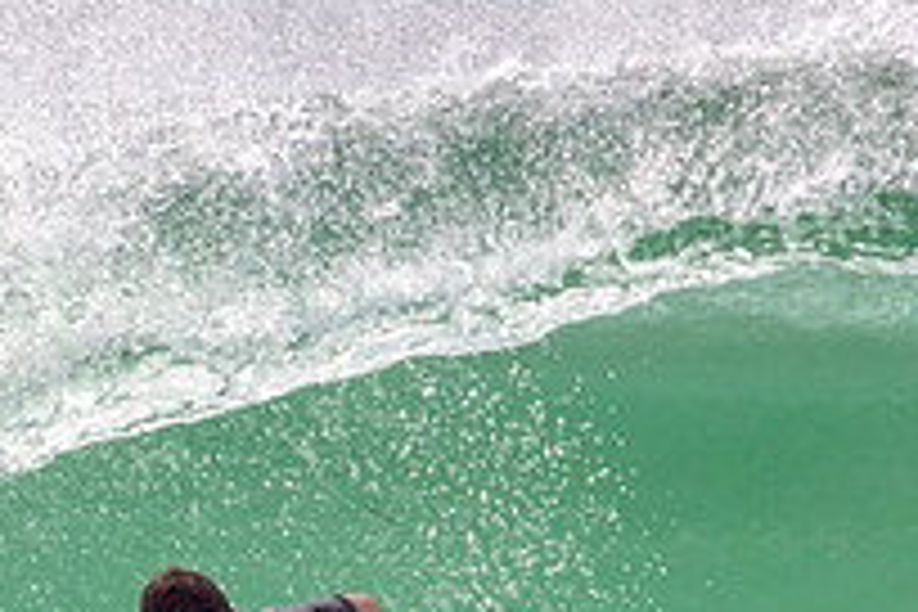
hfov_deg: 0.9
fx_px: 57982
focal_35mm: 2274
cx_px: 572
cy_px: 785
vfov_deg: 0.6
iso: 720
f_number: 11
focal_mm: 800
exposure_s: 1/2000
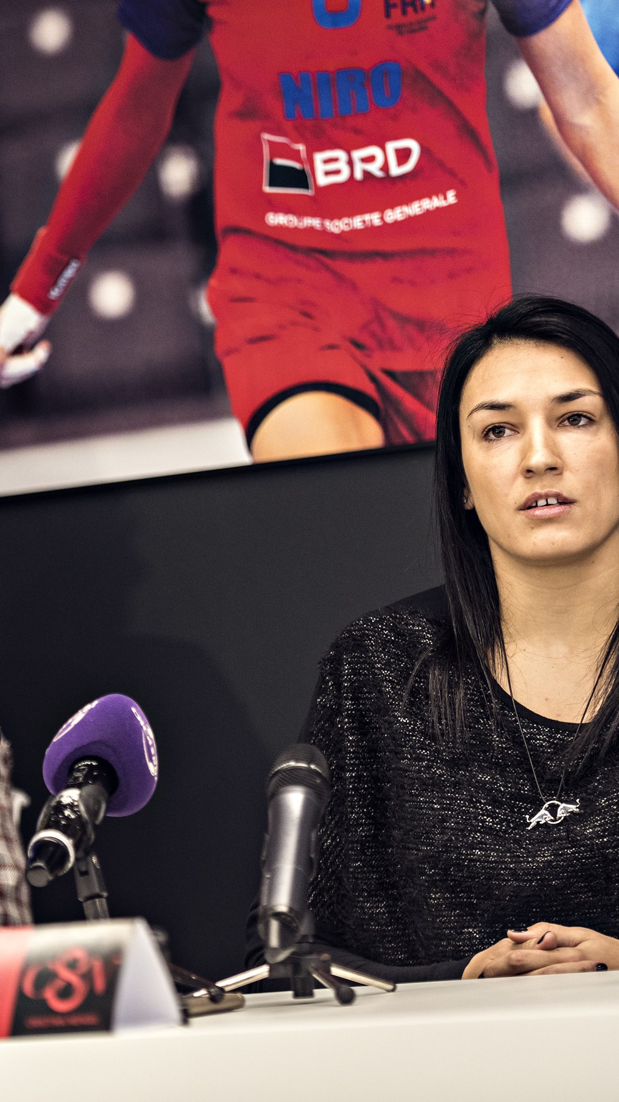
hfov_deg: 7.3
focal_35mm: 166
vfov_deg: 13.0
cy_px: 548
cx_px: 164
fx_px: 4845
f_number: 2.8
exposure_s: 1/250
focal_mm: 105
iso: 1000
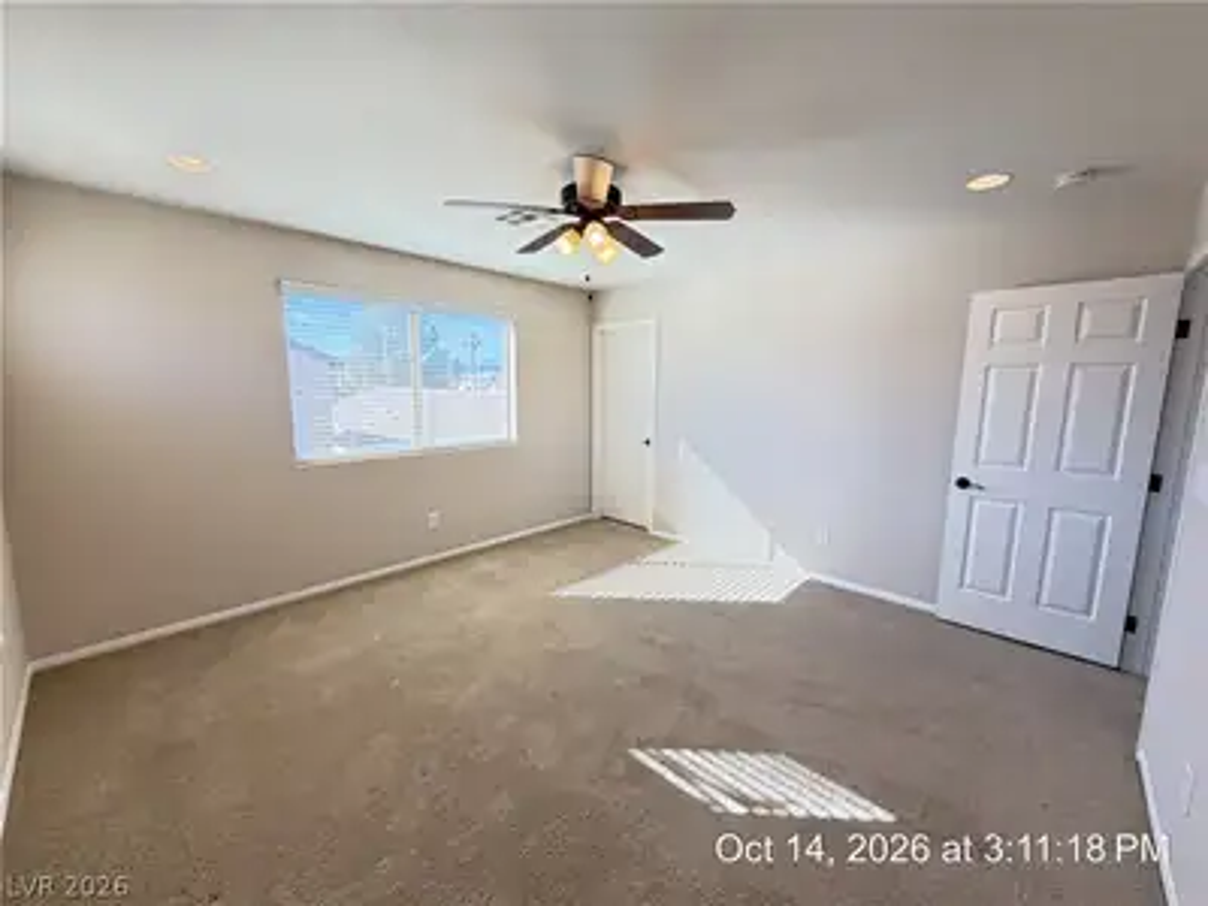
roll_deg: -0.6
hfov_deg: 102.1
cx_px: 604
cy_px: 453
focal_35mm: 14
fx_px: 489
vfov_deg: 85.7
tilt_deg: -8.5
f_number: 2.2
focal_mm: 2.22
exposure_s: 1/120
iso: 125
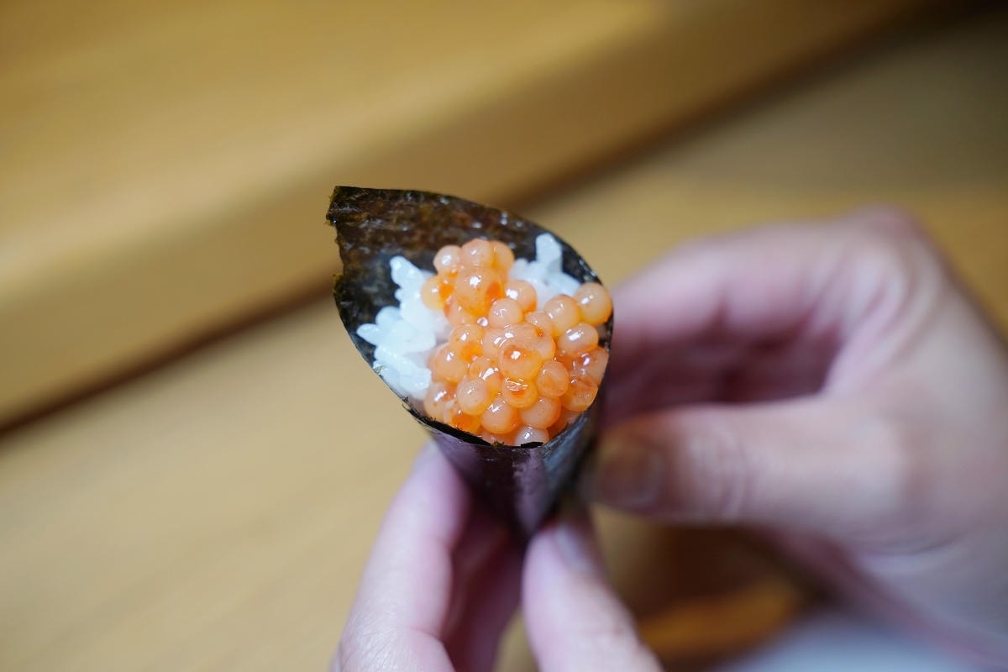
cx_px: 504
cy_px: 336
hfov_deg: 27.0
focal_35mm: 75
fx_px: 2100
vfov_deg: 18.2
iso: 200
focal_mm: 75
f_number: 4
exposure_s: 1/80
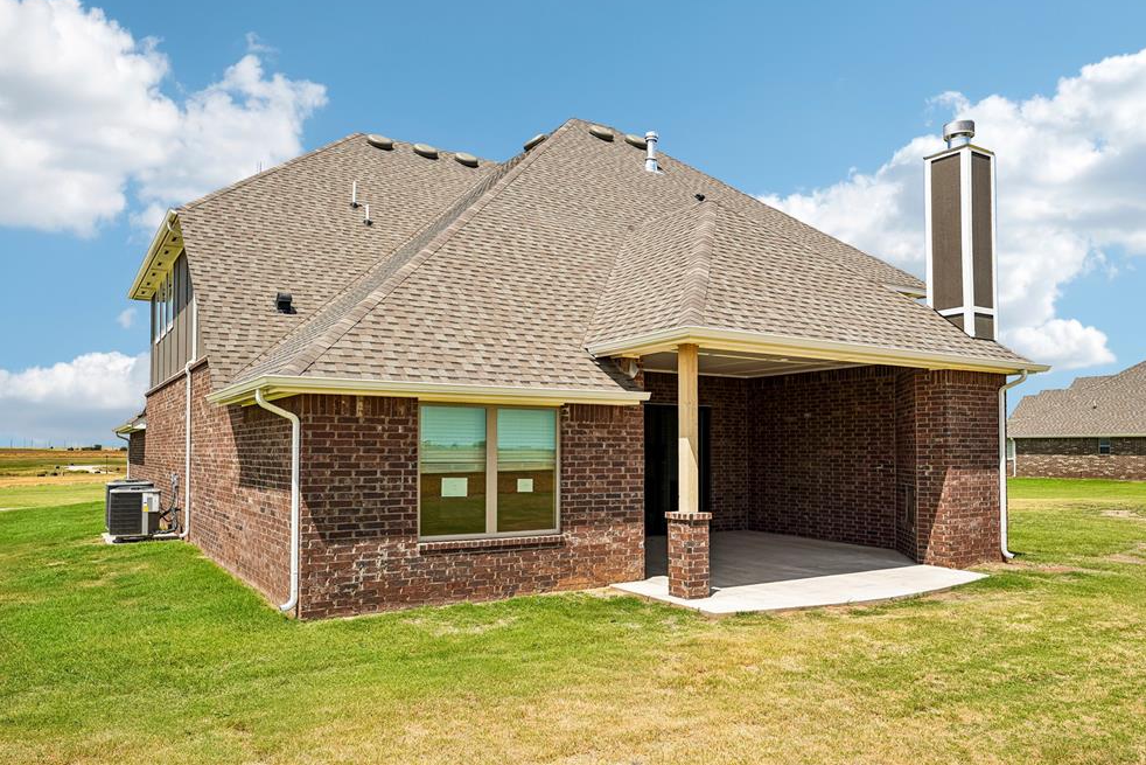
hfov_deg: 71.5
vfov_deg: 51.3
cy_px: 368
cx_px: 558
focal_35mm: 25
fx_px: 796
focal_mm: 24
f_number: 8
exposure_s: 1/320
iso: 100
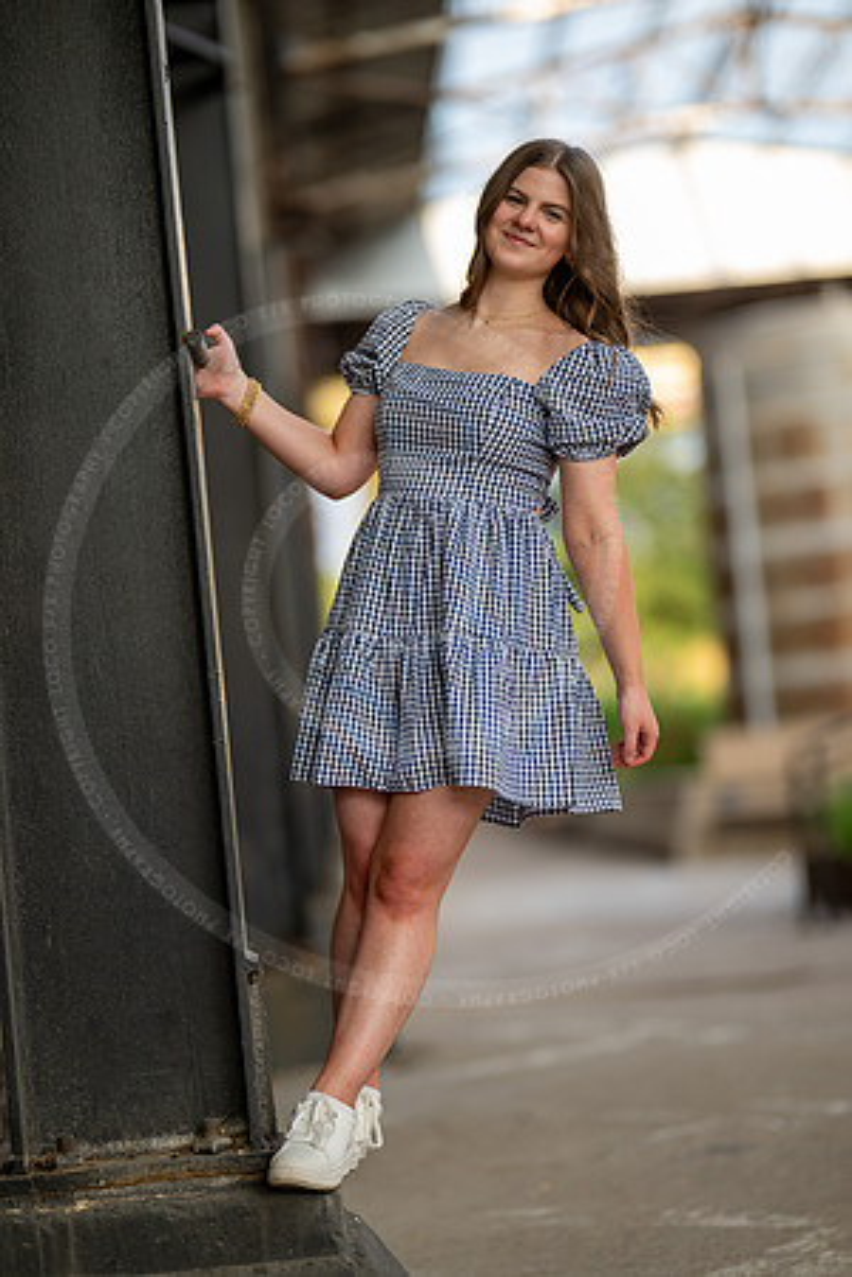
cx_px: 426
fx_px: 3017
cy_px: 638
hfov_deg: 16.1
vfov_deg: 23.9
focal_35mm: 85
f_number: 1.2
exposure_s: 1/1600
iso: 200
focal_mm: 85
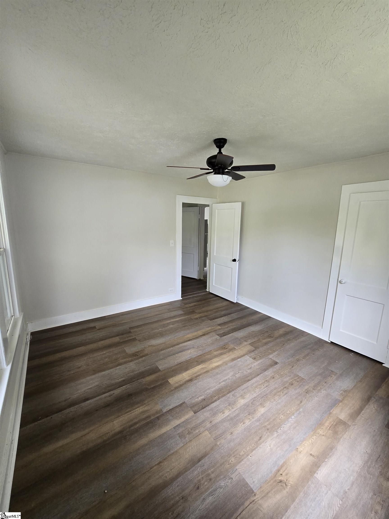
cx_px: 194
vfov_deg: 106.2
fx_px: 195
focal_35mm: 13
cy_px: 260
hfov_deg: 89.9
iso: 250
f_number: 2.2
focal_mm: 2.2
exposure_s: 1/60
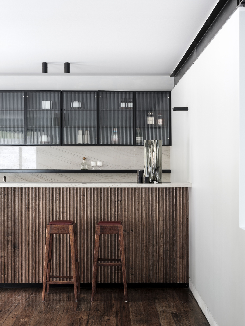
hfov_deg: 22.9
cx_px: 122
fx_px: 604
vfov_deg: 30.3
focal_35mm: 64
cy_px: 163
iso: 100
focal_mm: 81.2
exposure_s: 12
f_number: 11
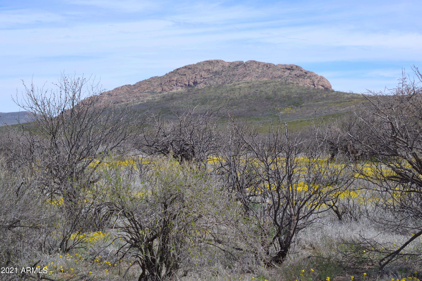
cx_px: 211
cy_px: 140
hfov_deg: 21.9
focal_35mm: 93
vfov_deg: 14.7
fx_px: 1090
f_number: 8
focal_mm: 62
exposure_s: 1/200
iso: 100
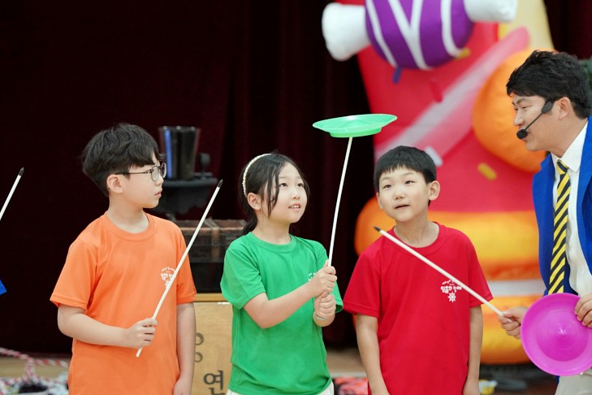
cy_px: 168
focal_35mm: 247
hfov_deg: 8.3
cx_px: 319
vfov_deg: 5.6
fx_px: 4061
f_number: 4
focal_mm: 200
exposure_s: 1/250
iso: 4000
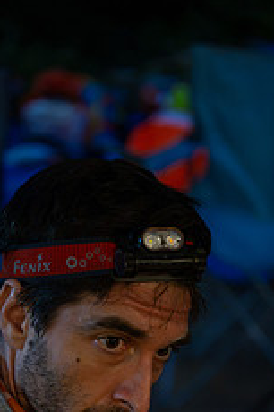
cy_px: 382
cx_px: 120
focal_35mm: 137
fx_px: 1566
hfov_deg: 10.0
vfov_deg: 14.8
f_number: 2.8
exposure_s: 1/80
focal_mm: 70
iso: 4000
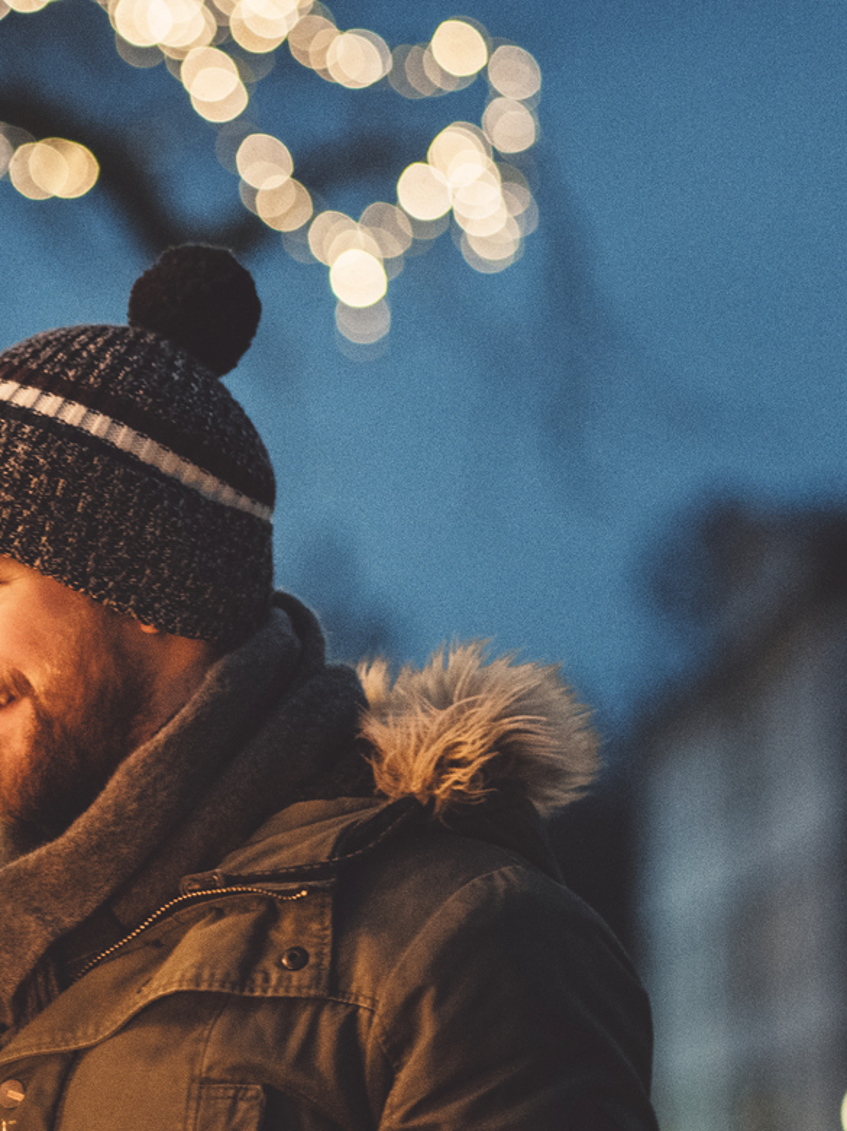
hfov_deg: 6.6
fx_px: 7249
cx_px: -245
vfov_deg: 8.9
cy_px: 796
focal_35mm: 222
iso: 3200
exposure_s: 1/125
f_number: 2.2
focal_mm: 85
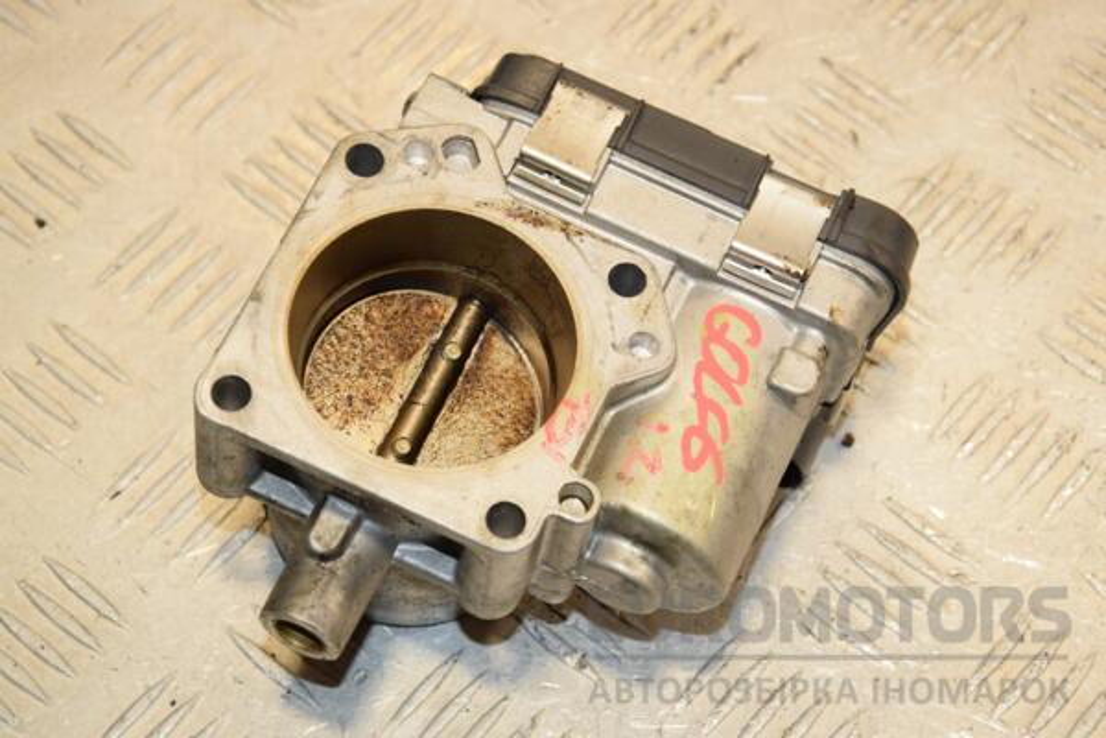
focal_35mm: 99
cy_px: 369
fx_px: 3041
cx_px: 553
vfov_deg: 13.8
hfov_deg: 20.6
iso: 800
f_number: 8
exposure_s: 1/200
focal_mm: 66
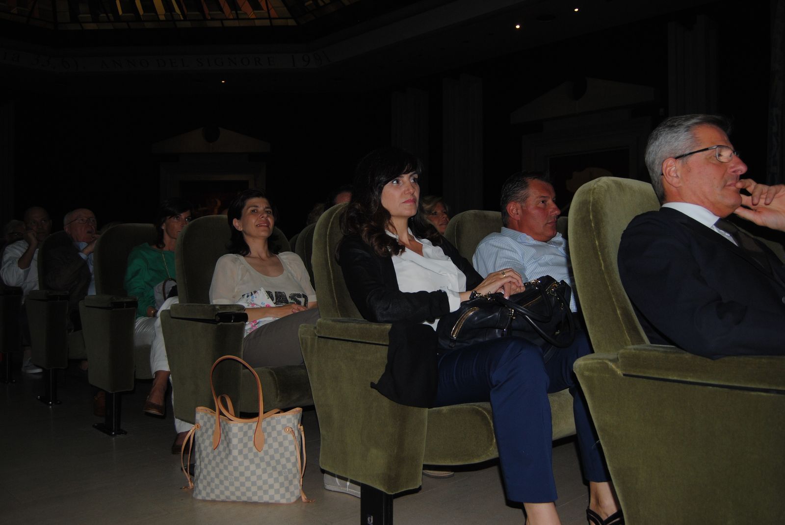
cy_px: 262
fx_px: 655
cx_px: 392
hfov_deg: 61.9
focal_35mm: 30
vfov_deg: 43.7
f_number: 3.5
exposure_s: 1/60
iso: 200
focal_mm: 20
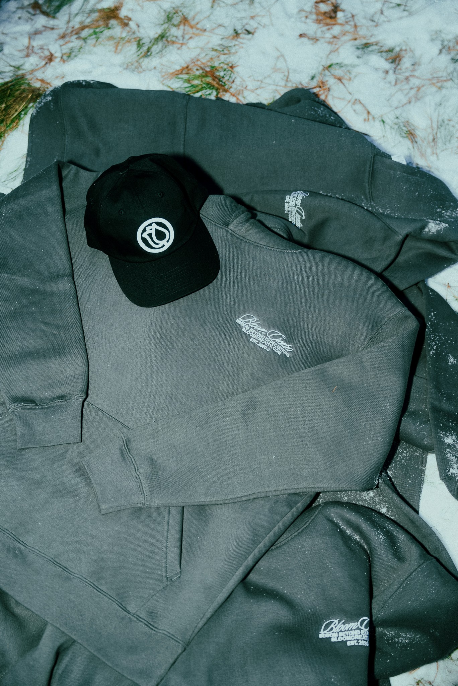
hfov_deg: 33.4
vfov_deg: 48.4
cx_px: 229
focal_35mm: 40
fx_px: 762
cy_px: 343
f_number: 2.8
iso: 125
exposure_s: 1/125
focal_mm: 40
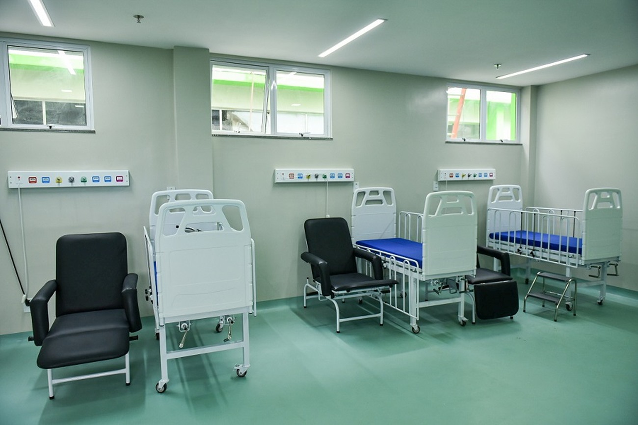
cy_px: 212
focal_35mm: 24
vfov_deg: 53.1
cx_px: 319
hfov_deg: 73.7
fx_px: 425
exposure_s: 1/160
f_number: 4
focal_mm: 24
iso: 500
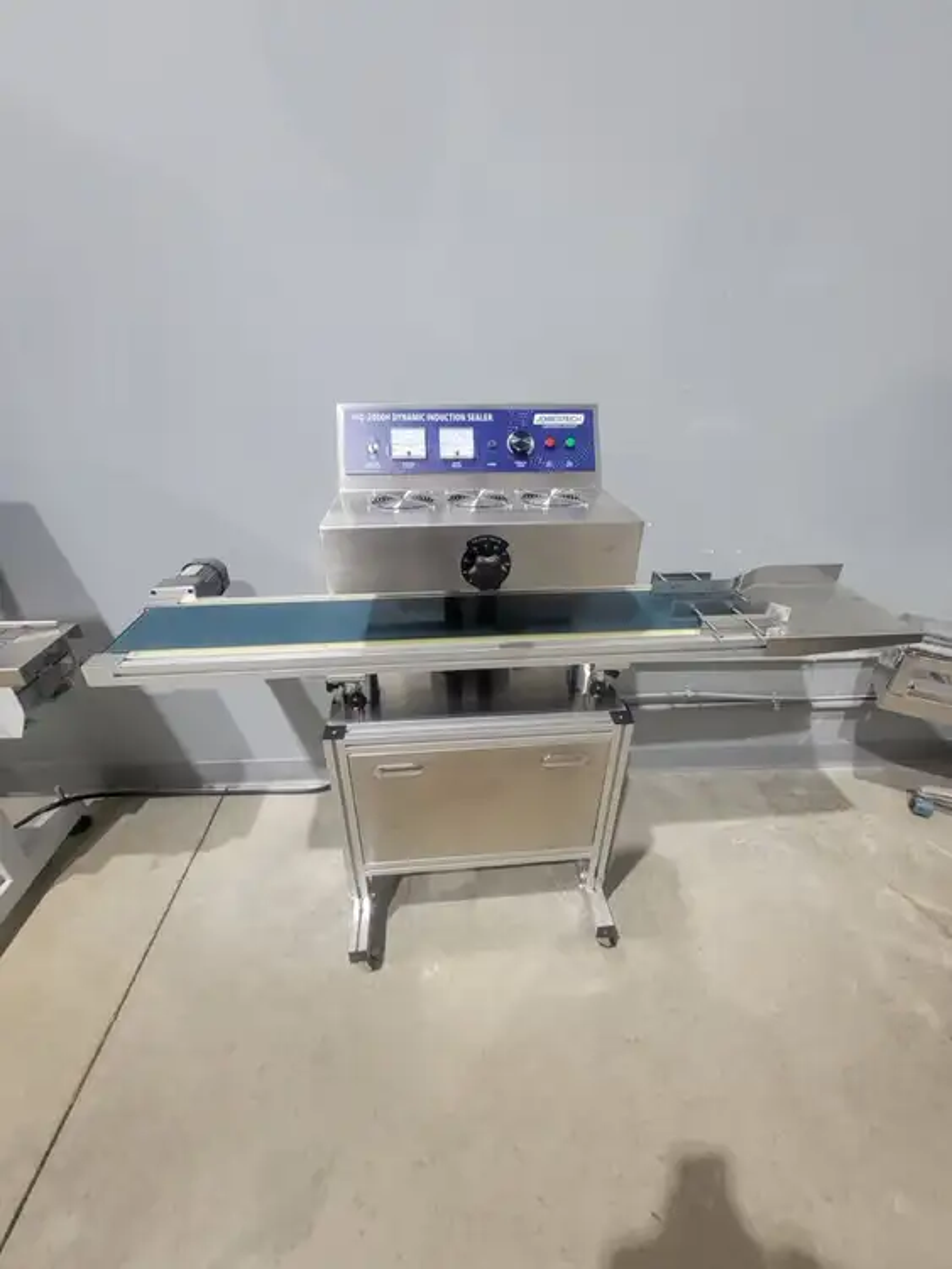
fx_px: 476
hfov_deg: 89.9
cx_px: 476
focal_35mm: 13
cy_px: 634
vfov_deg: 106.2
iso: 500
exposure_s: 1/30
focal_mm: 2.2
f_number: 2.2
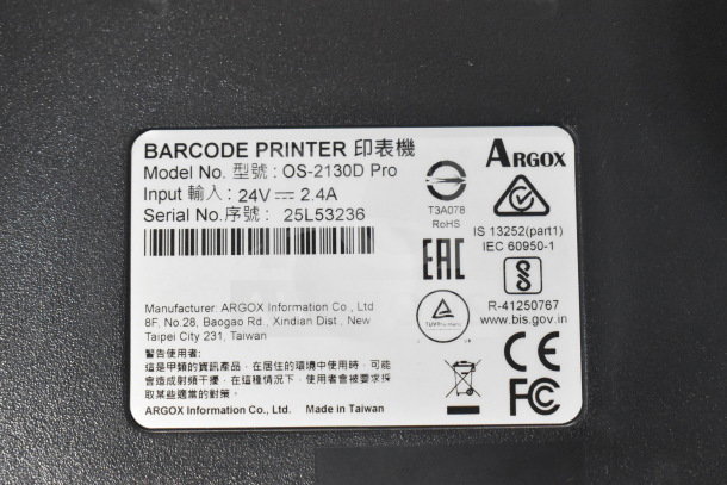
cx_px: 364
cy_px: 242
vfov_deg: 23.8
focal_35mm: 57
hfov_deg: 35.0
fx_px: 1151
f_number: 8
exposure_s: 1/250
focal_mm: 38
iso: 6400
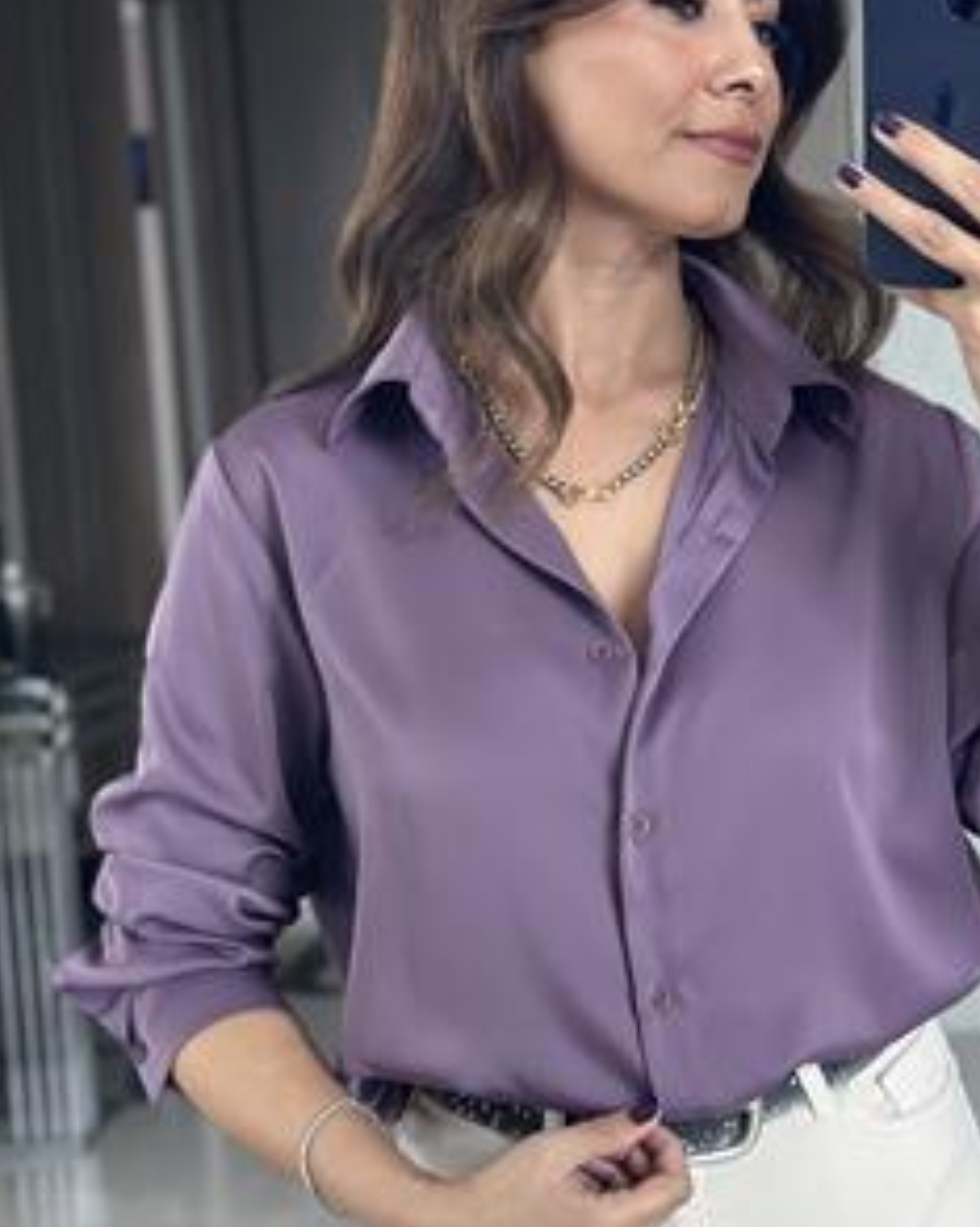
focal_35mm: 81
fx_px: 2940
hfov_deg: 18.8
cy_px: 645
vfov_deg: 23.6
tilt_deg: -17.6
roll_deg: +5.1
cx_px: 741
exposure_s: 1/118
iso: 125
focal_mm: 6.86
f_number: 1.78
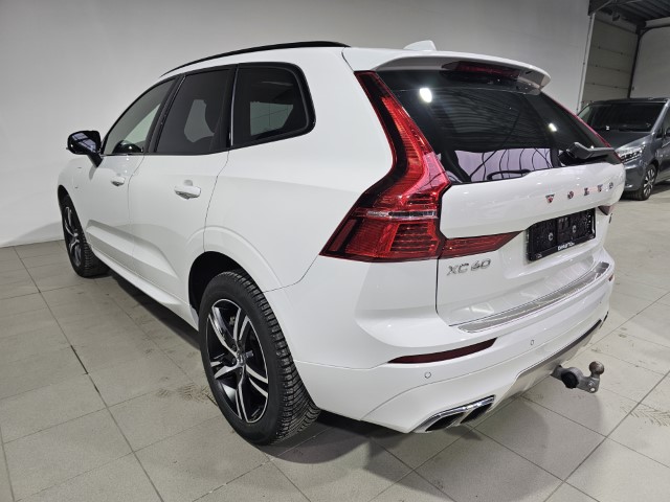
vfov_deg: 58.9
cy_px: 251
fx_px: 445
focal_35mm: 23
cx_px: 335
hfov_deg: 73.9
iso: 64
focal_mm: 6.3
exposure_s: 1/100
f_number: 1.7
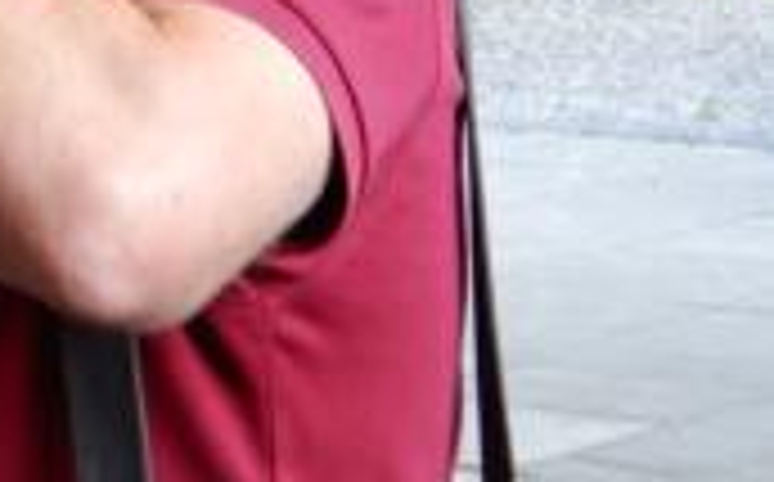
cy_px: -151
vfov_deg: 6.0
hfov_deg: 9.5
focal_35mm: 216
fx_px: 4550
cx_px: -346
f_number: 4.5
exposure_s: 1/30
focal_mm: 12.5
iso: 160
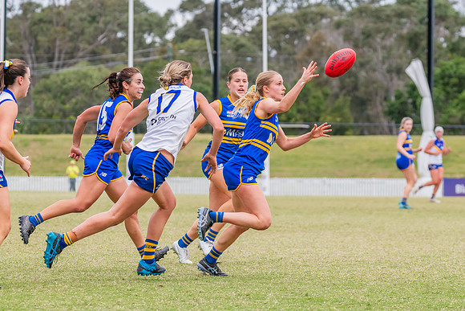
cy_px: 191
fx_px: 3233
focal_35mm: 250
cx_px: 297
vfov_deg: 5.5
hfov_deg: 8.2
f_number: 7.1
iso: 800
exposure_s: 1/1250
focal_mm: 195
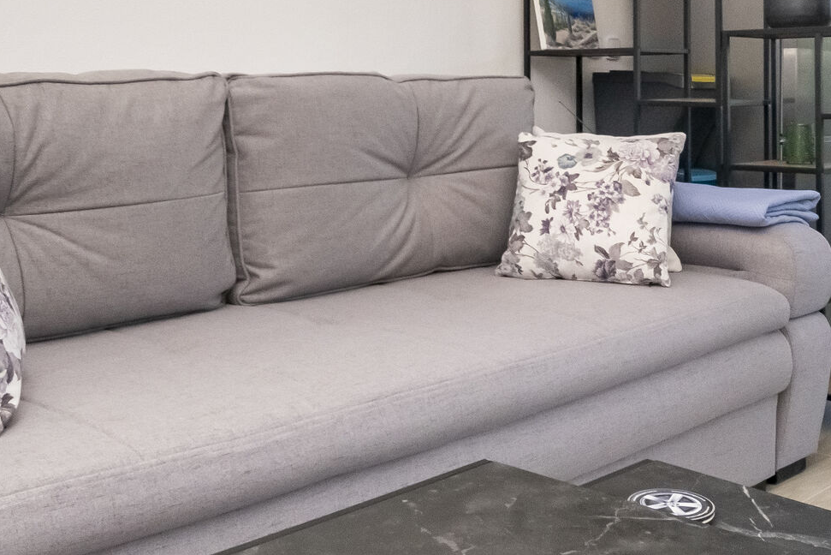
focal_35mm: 50
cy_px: 143
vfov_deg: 26.8
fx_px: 1148
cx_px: 401
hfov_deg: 39.8
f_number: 7.1
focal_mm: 11.5
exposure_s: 1/200
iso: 800
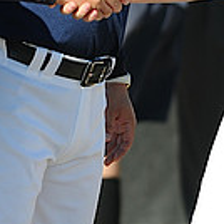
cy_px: -84
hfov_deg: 1.1
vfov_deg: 1.1
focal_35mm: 1648
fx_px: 12065
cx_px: 2
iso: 200
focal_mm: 300
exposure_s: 1/1250
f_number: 4
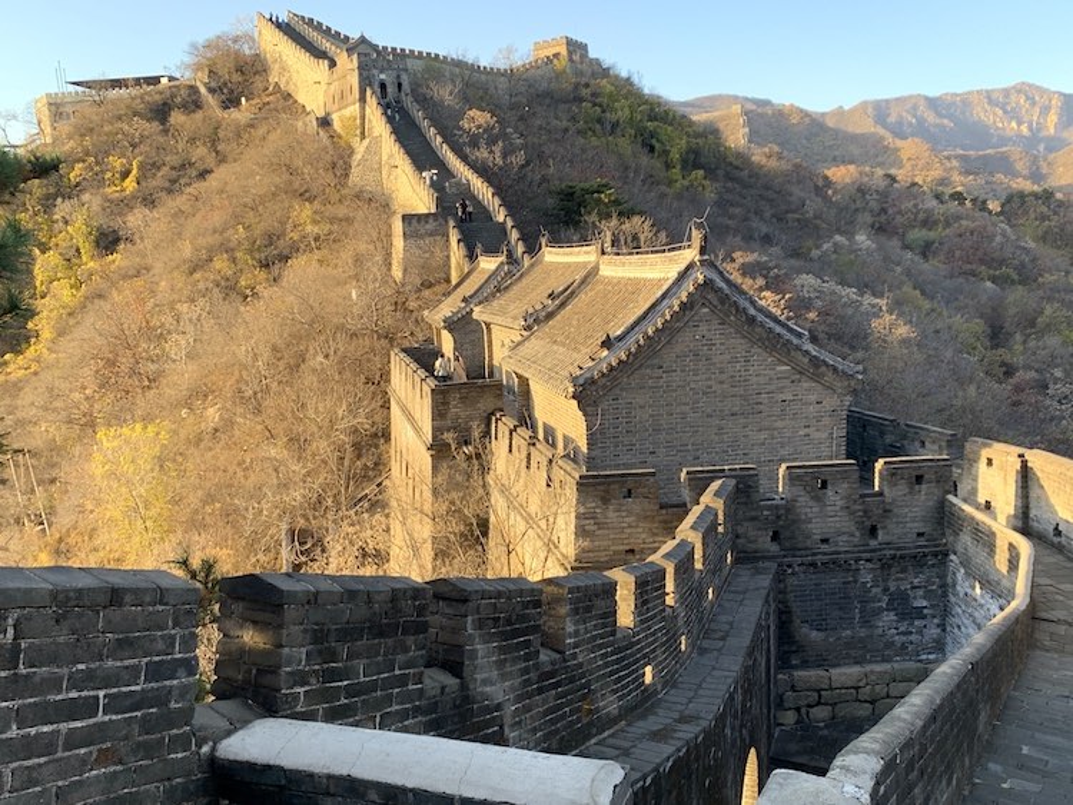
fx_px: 806
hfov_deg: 67.3
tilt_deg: -9.7
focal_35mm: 26
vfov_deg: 53.1
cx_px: 536
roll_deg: +0.5
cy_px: 402
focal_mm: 4.25
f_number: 1.8
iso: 25
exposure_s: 1/241
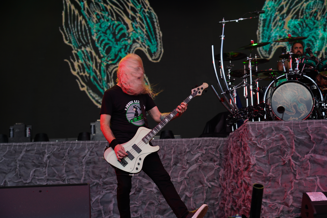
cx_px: 164
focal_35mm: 67
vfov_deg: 20.3
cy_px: 109
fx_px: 609
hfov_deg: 30.1
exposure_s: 1/100
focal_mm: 67
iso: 100
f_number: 4.5
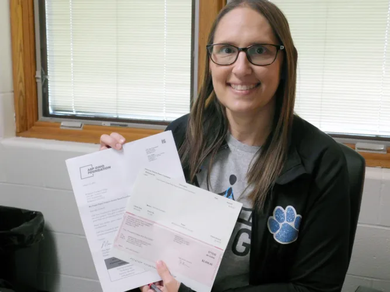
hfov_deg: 42.1
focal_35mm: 45
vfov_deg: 32.2
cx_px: 195
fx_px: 507
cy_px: 146
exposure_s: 1/15
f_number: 3.7
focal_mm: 8
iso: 400
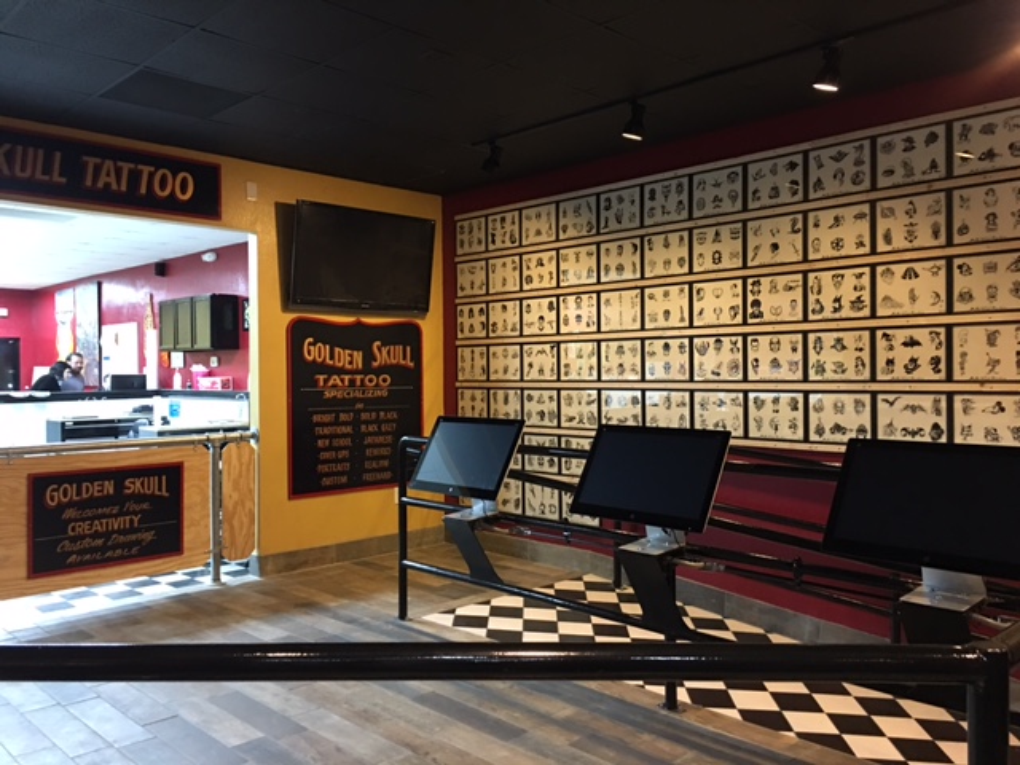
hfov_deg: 61.7
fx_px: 855
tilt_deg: +0.8
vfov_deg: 48.2
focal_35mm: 29
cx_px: 510
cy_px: 382
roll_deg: -0.2
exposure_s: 1/4
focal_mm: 4.15
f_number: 2.2
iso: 64
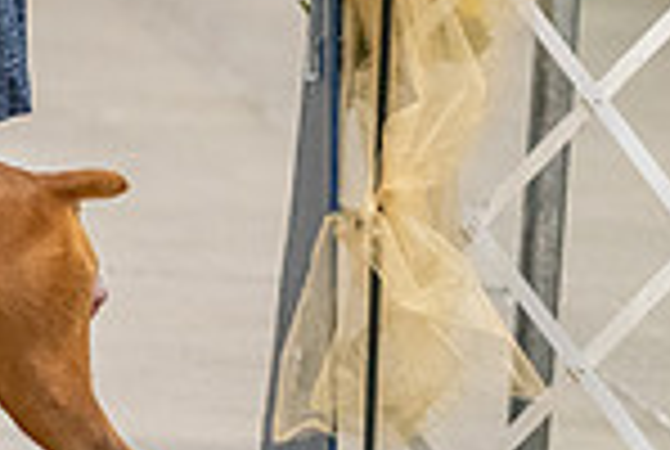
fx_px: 14042
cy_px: -209
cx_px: -463
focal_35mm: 753
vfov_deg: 1.8
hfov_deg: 2.7
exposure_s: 1/250
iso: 6400
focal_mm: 194
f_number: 3.5
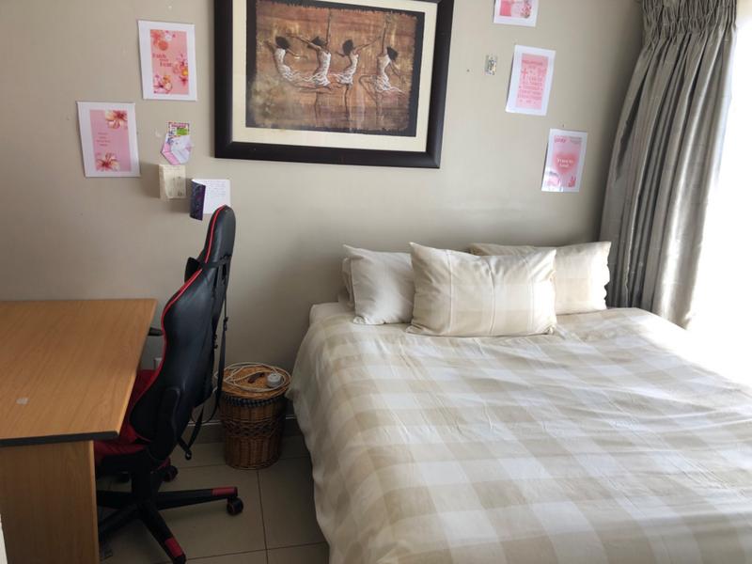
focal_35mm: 28
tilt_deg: -13.2
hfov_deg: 63.4
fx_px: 608
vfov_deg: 49.7
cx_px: 376
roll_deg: -3.0
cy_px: 282
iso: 32
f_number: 1.8
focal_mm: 4
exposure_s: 1/100
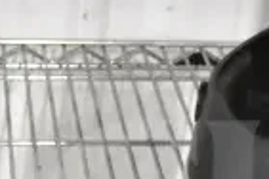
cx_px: 88
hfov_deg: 15.7
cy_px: 271
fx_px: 971
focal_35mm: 130
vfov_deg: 10.2
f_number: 3.5
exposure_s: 1/30
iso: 6400
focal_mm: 20
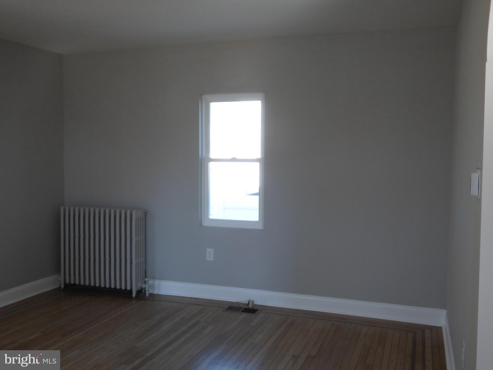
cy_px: 185
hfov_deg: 54.0
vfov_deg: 41.8
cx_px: 246
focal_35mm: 34
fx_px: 484
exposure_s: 1/60
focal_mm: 5.97
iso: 200
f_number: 3.4
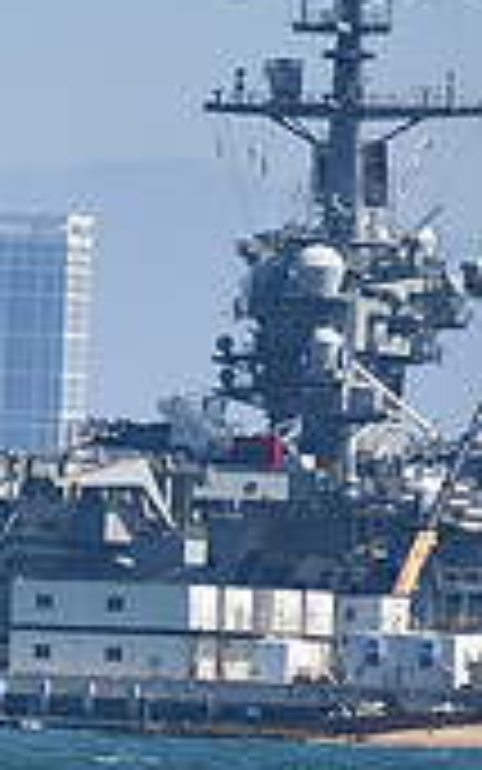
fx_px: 18984
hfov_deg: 1.5
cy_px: 741
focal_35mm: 904
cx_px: -644
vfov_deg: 2.3
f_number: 8
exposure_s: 1/500
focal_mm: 175
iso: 110
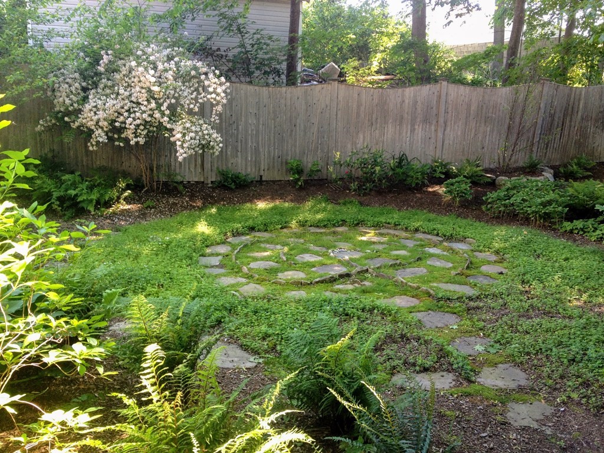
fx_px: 611
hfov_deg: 52.6
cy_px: 226
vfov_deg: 40.7
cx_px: 302
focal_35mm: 35
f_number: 2.4
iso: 80
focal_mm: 4.28
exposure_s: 1/60
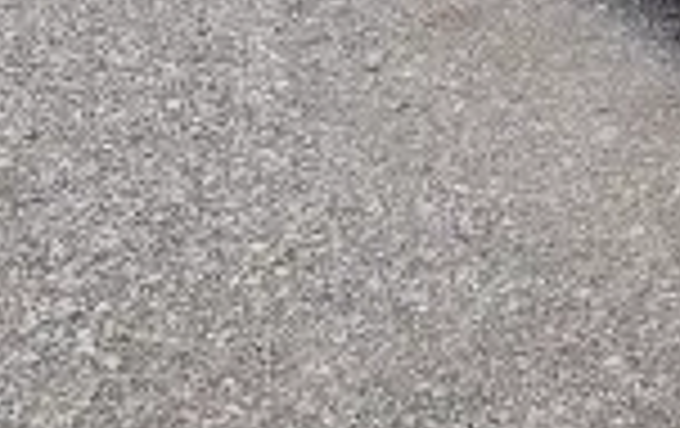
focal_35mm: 103
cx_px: 1076
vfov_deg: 12.3
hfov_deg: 17.7
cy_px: -153
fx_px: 1912
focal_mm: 6.07
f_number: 1.7
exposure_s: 1/462
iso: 50
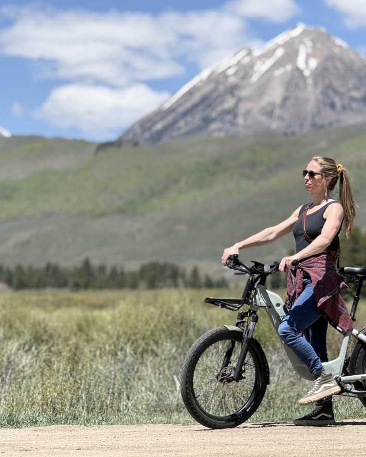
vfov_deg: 12.3
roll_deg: -0.2
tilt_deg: +2.2
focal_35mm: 157
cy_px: 228
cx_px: 268
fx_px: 2126
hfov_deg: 9.8
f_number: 2.8
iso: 64
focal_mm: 15.66
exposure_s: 1/1206
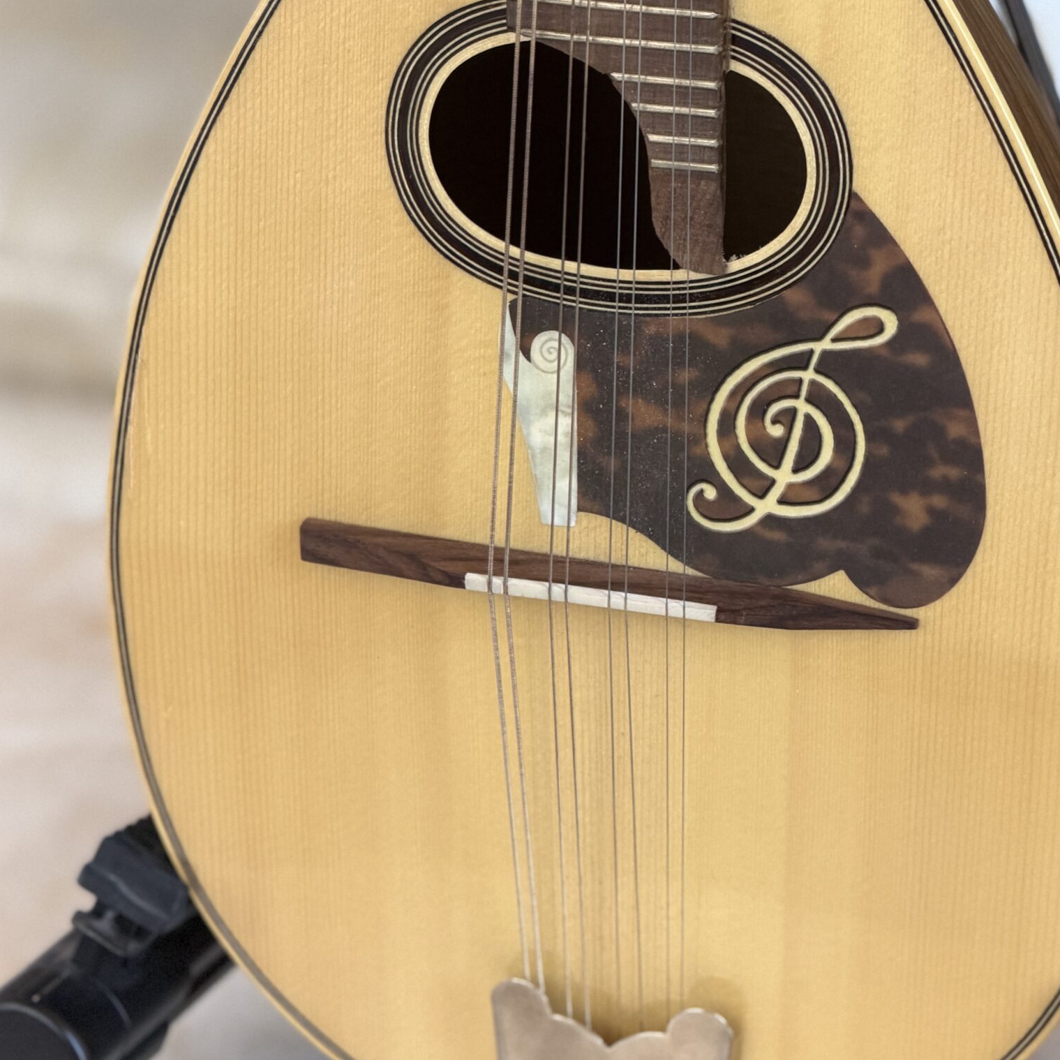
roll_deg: +0.2
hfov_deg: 11.7
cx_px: 617
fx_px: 5162
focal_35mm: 149
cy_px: 419
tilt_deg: -19.6
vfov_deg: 11.7
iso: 250
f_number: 2.8
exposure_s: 1/121
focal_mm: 16.89
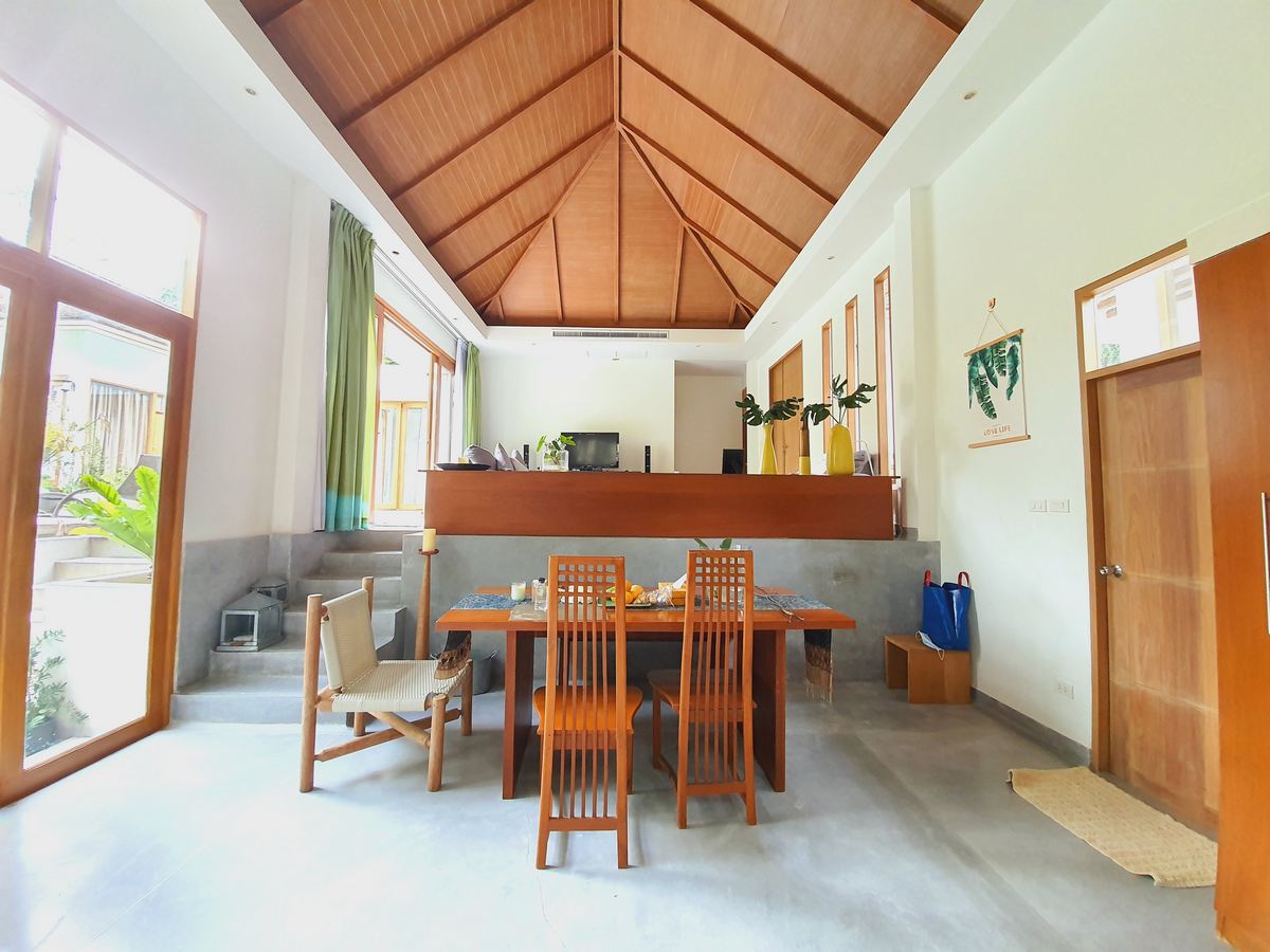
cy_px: 476
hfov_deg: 106.2
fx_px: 477
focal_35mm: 13
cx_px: 635
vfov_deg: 89.9
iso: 320
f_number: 2.2
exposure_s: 1/33
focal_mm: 1.8
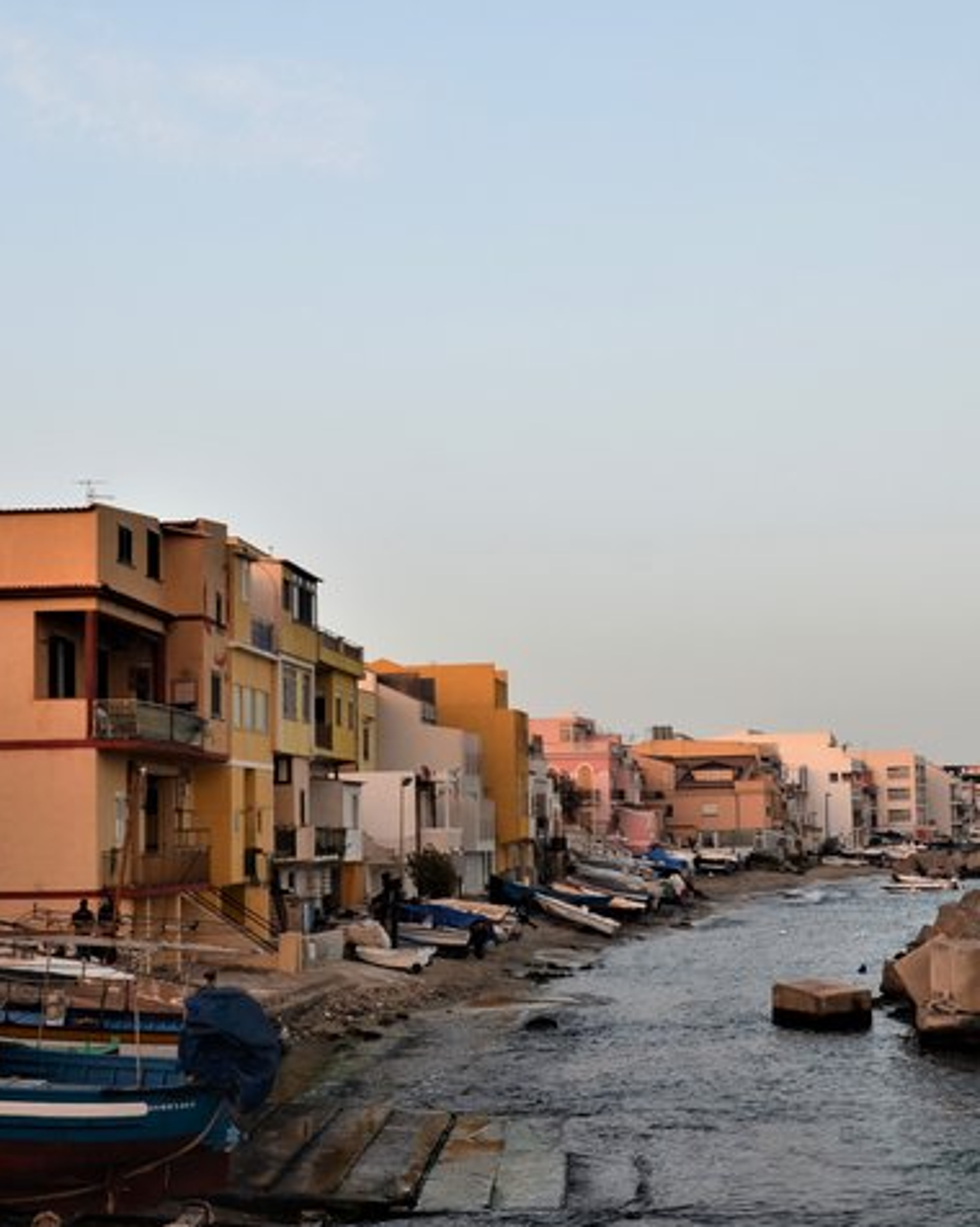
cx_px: 570
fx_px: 1888
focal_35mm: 52
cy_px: 660
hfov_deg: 29.1
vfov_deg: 36.0
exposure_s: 1/50
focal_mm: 22
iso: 320
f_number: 8
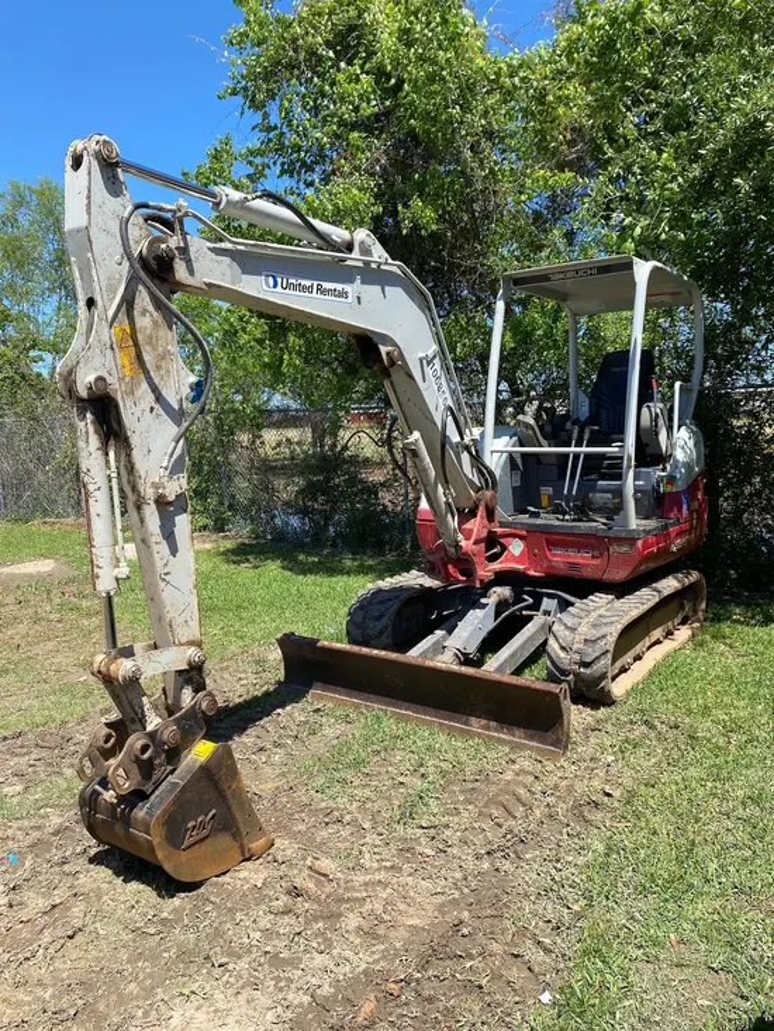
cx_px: 387
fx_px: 775
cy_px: 516
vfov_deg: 67.3
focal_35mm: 26
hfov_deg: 53.1
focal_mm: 4.25
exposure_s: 1/1754
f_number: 1.8
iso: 32
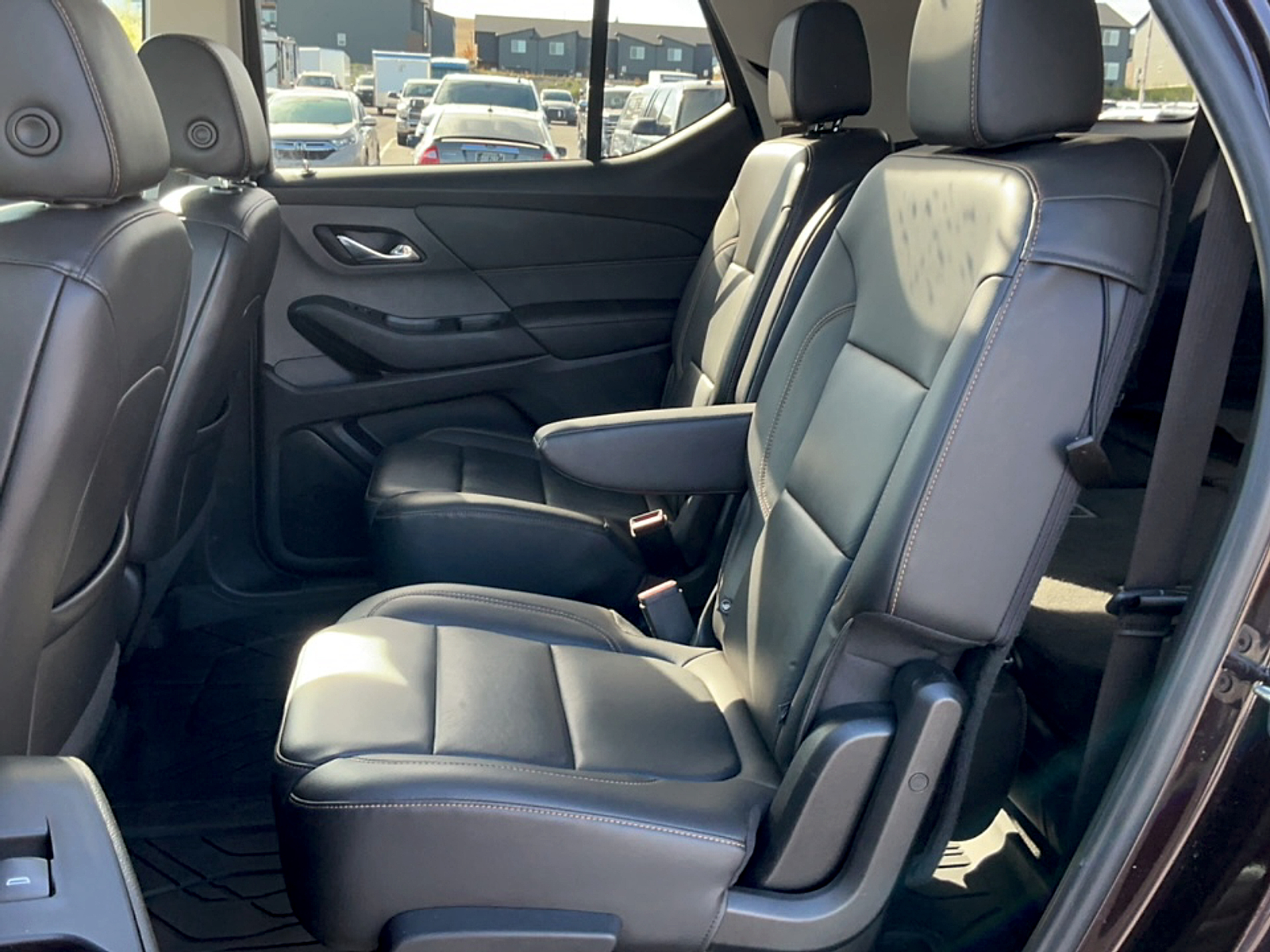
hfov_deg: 60.0
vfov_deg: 46.8
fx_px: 1101
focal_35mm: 30
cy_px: 476
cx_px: 635
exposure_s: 1/60
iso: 40
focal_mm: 3
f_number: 1.8
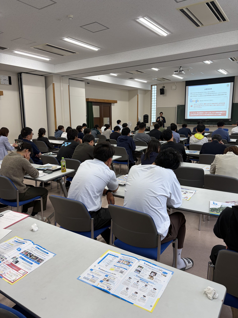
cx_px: 119
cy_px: 159
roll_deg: +0.6
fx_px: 238
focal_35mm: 26
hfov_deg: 53.1
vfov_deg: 67.3
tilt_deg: -8.7
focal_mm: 5.96
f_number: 1.6
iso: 80
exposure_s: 1/121
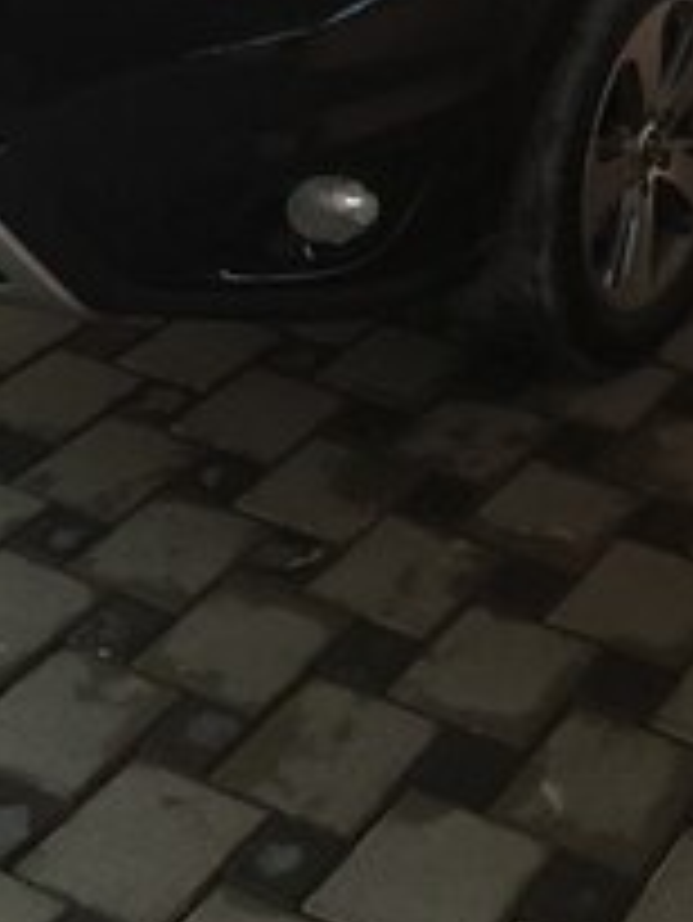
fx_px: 1867
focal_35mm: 70
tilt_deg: -15.1
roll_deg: -0.2
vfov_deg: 25.2
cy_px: -162
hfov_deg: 20.4
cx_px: 684
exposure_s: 1/33
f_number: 2.2
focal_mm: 4.15
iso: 160
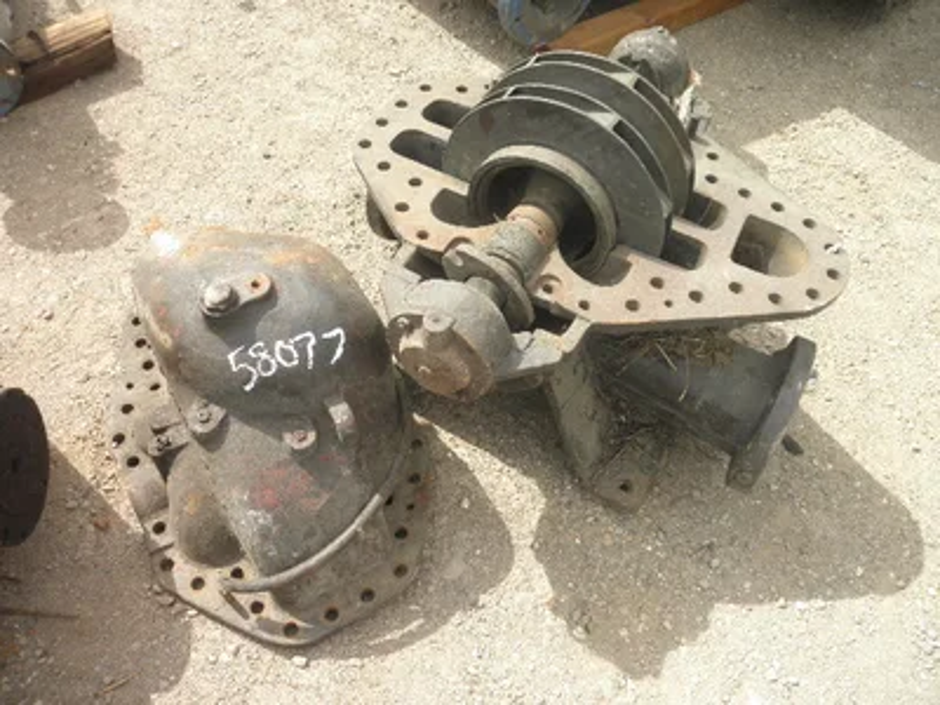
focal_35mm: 28
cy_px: 352
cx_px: 470
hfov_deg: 63.4
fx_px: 760
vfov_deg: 49.7
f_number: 3
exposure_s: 1/320
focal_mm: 5
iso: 64
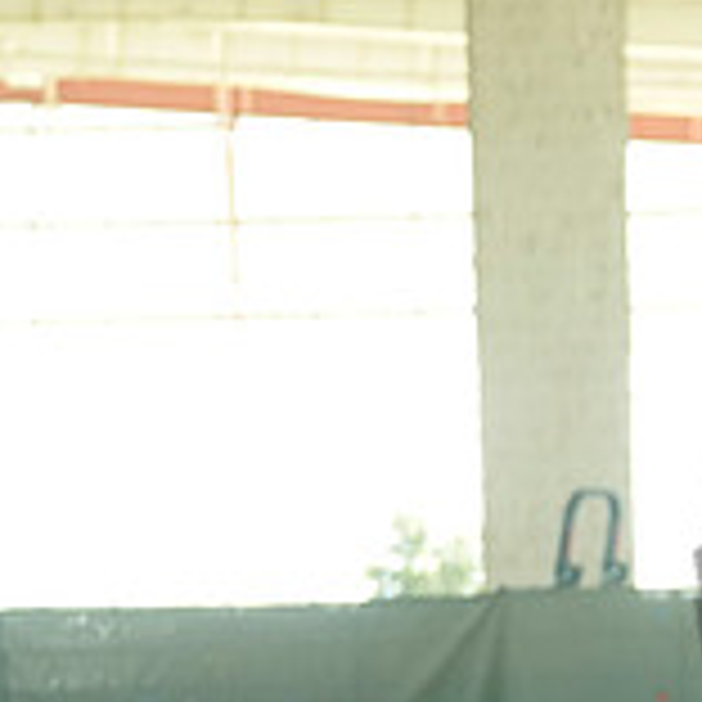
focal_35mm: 300
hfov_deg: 5.8
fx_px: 6883
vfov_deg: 5.8
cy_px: 722
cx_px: 1048
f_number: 2.8
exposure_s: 1/1000
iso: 2500
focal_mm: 95
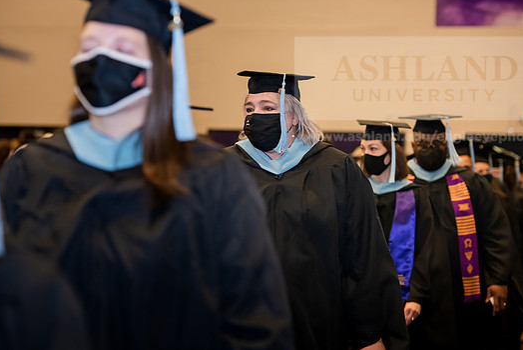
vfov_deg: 11.1
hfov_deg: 16.5
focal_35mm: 124
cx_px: 264
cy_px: 158
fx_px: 1802
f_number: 4
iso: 1600
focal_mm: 112
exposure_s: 1/200
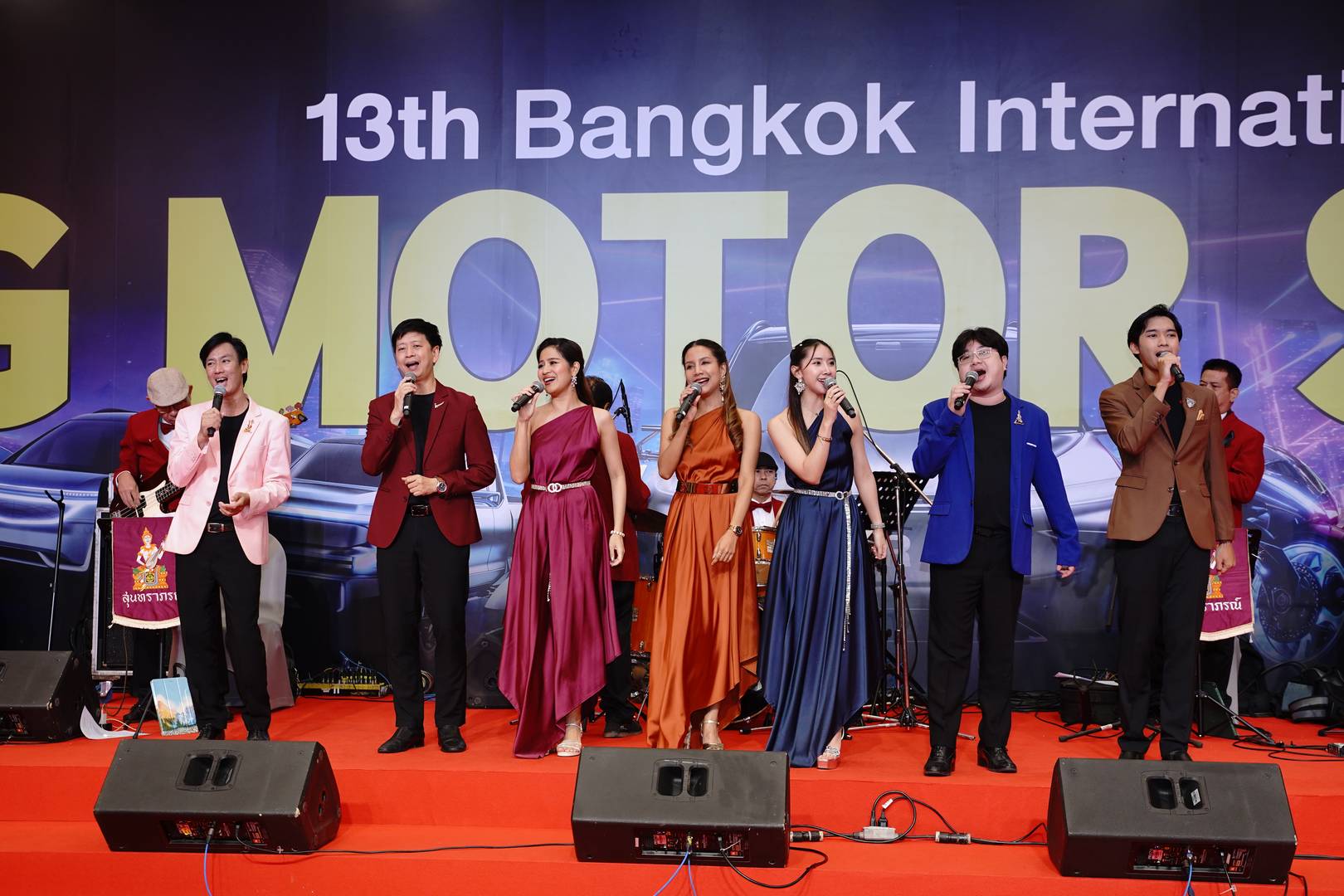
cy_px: 448
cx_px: 672
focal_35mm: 48
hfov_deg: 41.1
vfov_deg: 28.1
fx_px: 1792
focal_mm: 48
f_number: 4
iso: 800
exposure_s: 1/200
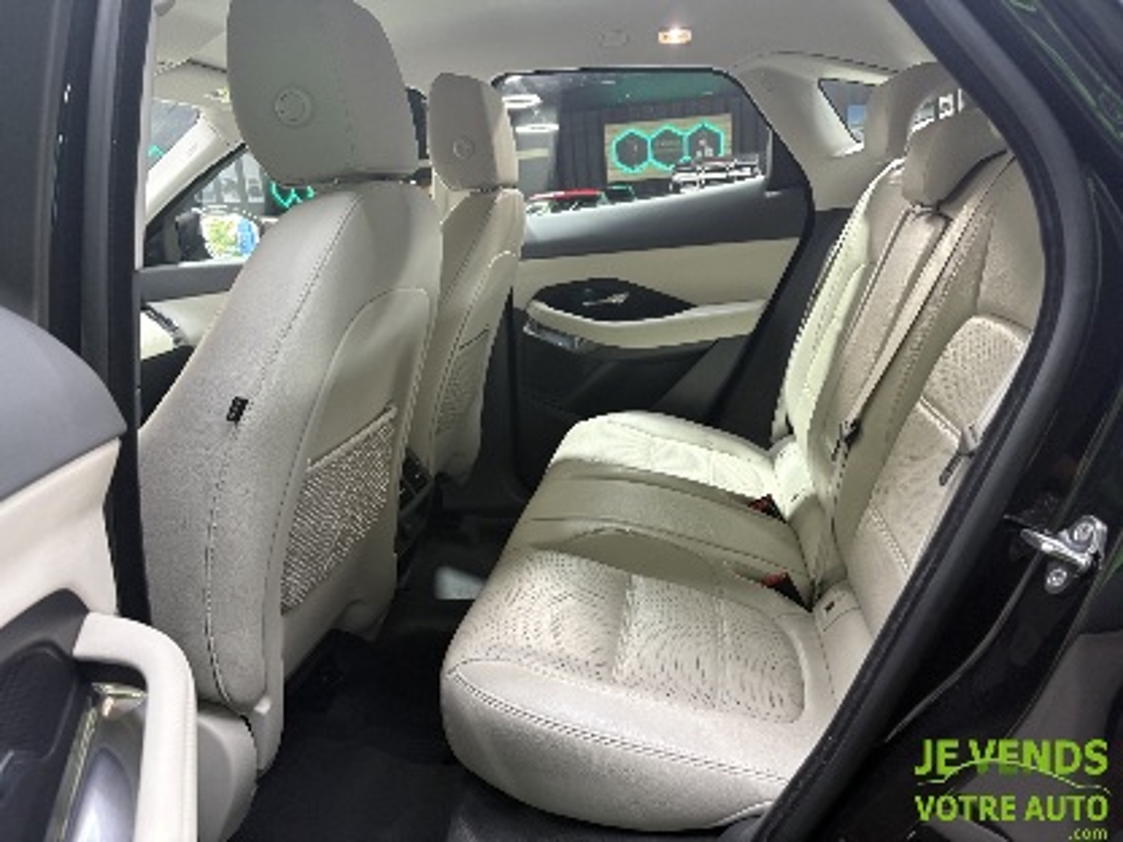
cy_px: 421
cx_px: 562
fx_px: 843
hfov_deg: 67.3
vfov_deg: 53.1
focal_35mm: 26
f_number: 1.6
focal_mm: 5.96
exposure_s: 1/50
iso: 160
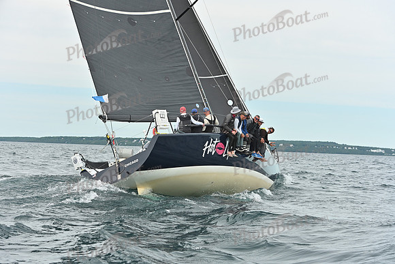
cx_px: 198
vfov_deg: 19.5
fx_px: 768
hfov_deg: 28.8
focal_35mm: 70
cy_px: 132
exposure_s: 1/1000
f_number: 6.3
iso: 320
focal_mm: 70
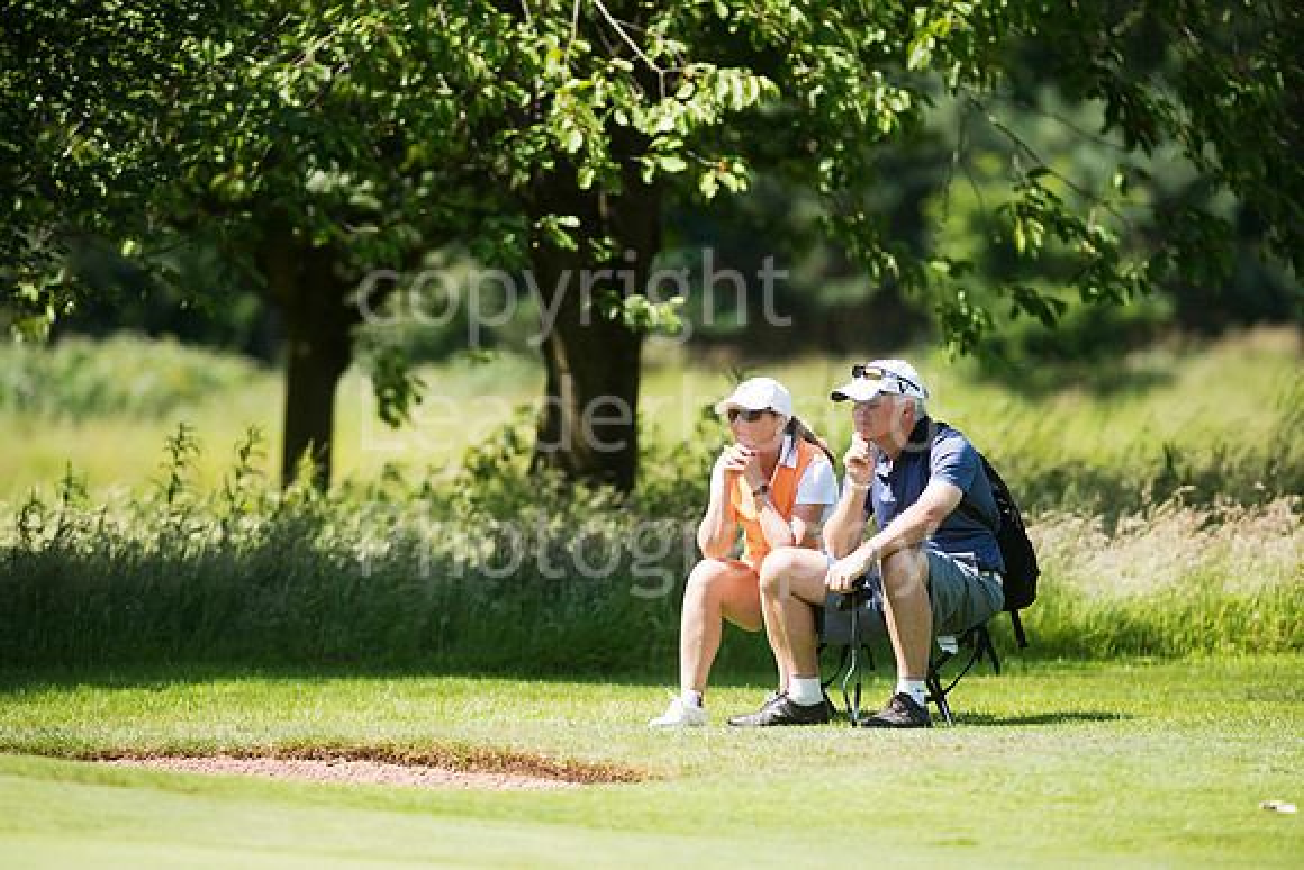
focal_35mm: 300
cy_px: 435
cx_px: 652
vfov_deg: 4.6
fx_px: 10869
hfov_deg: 6.9
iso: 400
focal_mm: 300
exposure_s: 1/1250
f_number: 5
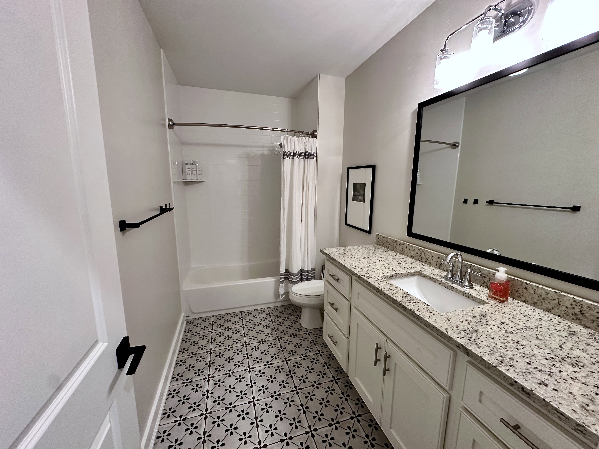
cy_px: 224
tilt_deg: -8.9
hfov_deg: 102.1
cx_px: 300
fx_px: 242
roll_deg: -0.7
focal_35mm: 14
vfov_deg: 85.7
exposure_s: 1/60
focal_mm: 2.22
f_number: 2.2
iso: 250
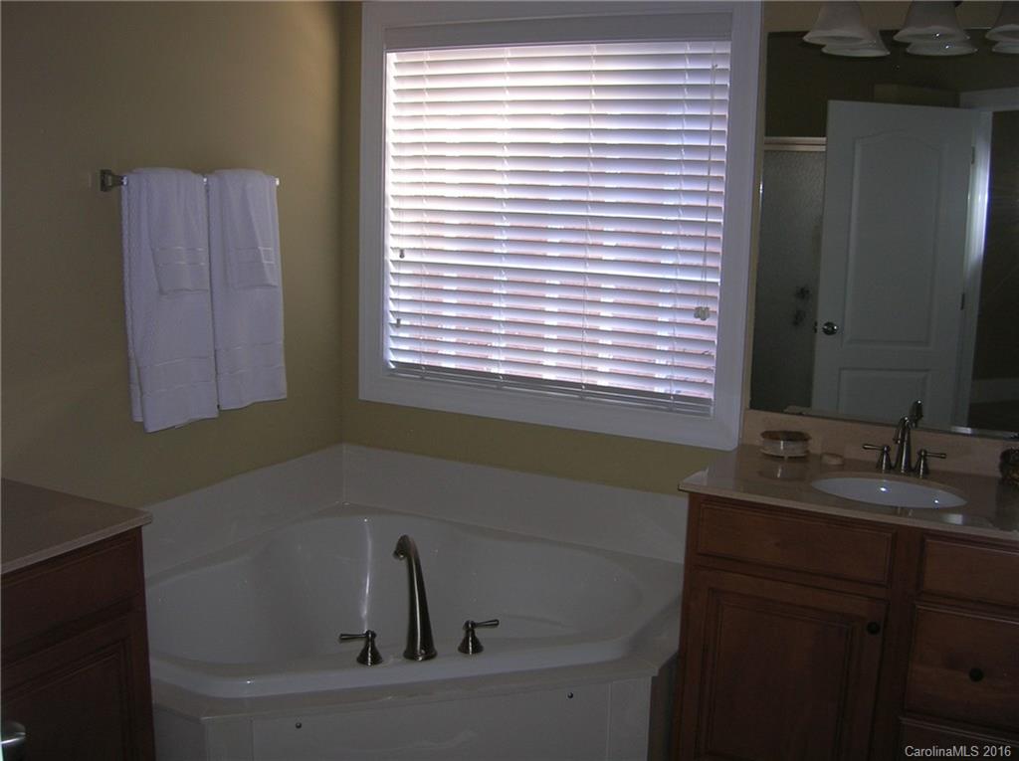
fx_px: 1029
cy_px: 380
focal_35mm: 35
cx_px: 510
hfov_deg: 52.7
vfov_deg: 40.6
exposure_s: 1/30
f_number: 2.9
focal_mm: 5.8
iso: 50
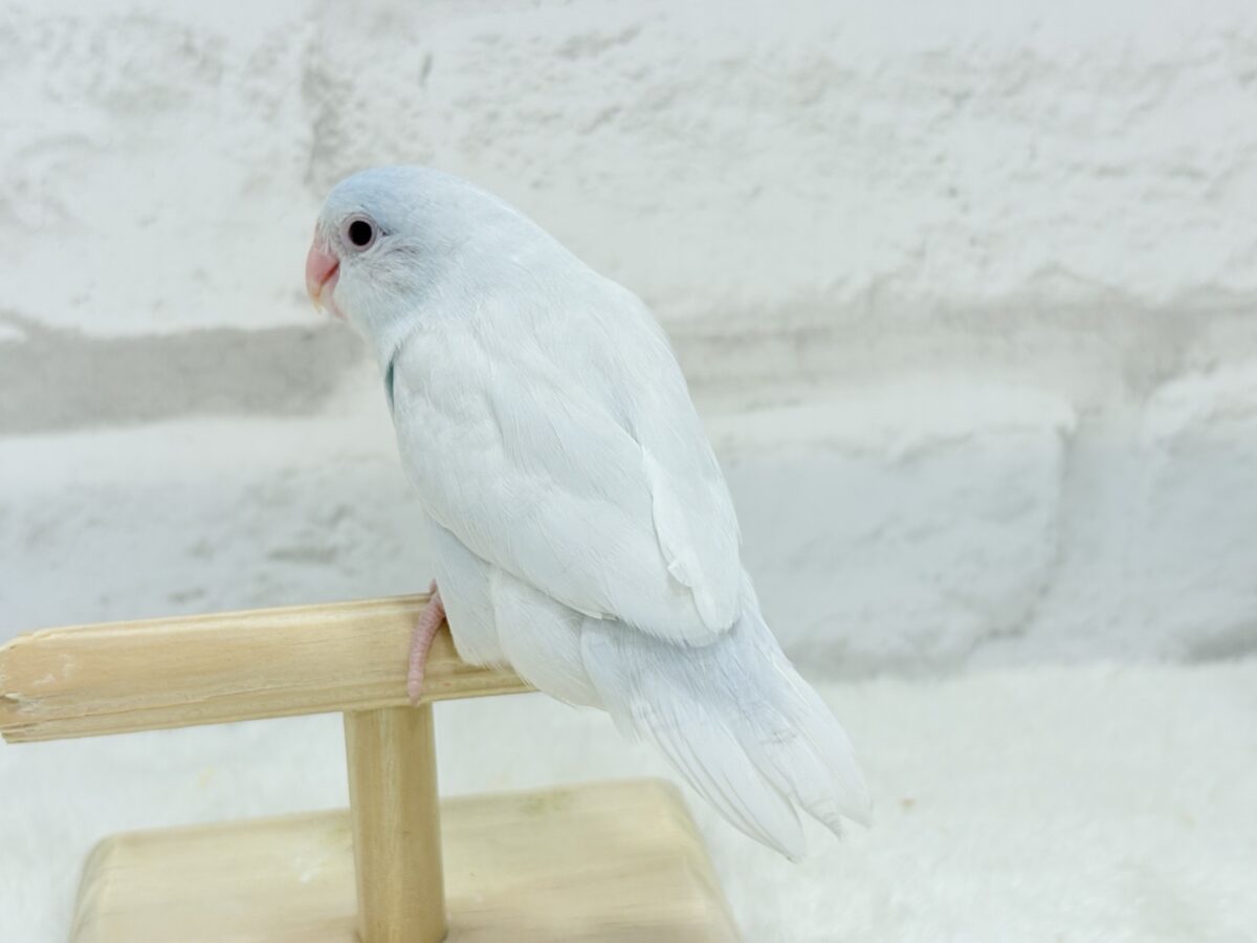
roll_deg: +1.9
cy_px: 472
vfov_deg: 28.0
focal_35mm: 52
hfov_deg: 36.8
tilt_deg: -17.4
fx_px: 1888
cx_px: 628
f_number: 1.6
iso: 64
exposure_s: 1/100
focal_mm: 5.96
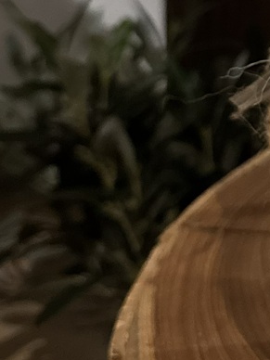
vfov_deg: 18.2
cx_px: 512
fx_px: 1030
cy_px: -134
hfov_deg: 13.2
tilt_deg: -21.5
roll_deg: -1.0
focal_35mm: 99
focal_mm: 6.76
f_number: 1.78
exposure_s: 1/33
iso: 640
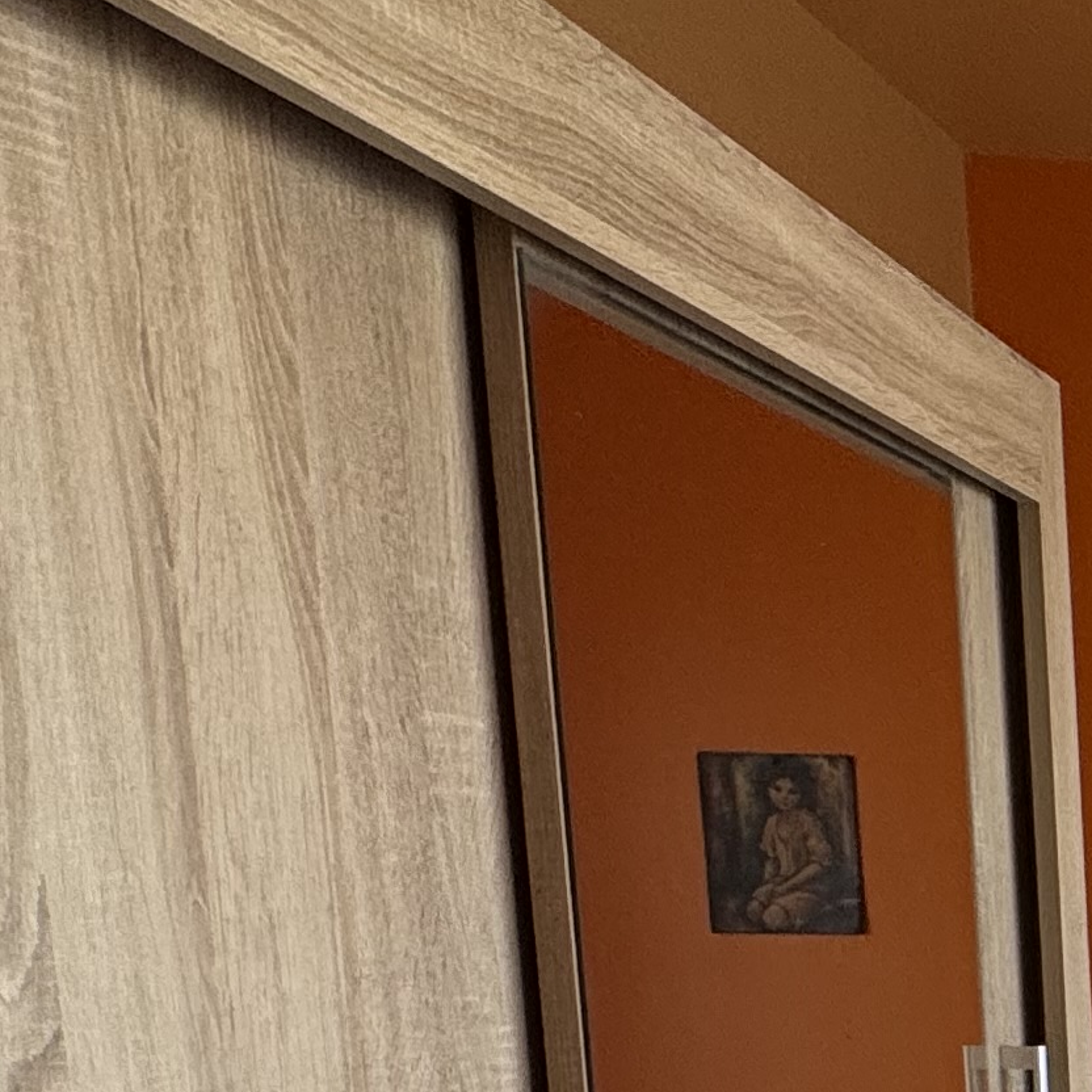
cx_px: 2174
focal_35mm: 60
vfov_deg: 26.1
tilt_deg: -7.7
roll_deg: -1.1
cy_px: 1238
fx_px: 2141
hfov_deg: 18.6
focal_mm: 2.22
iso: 64
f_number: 2.2
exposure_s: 1/99
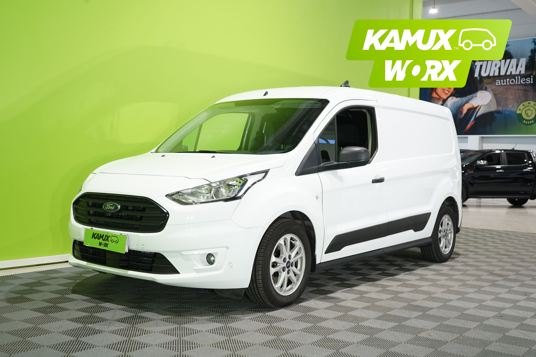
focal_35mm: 40
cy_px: 178
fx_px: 596
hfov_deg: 48.5
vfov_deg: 33.4
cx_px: 268
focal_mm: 40
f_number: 5.6
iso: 800
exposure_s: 1/30
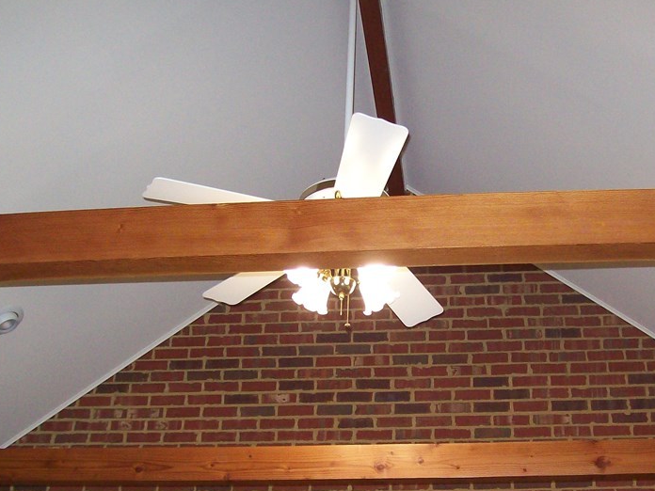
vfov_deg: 27.3
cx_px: 377
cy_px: 339
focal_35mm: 53
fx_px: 1003
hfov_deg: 36.1
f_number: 2.7
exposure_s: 1/64
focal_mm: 6
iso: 200
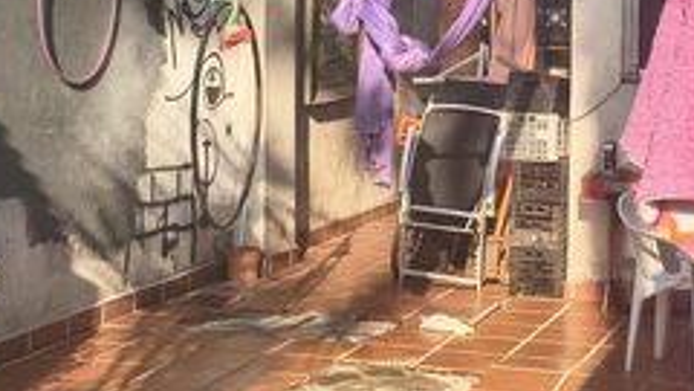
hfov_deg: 24.3
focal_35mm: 87
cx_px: 468
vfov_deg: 13.8
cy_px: 35
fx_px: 1601
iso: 101
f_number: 1.8
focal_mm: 5.56
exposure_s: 1/1178
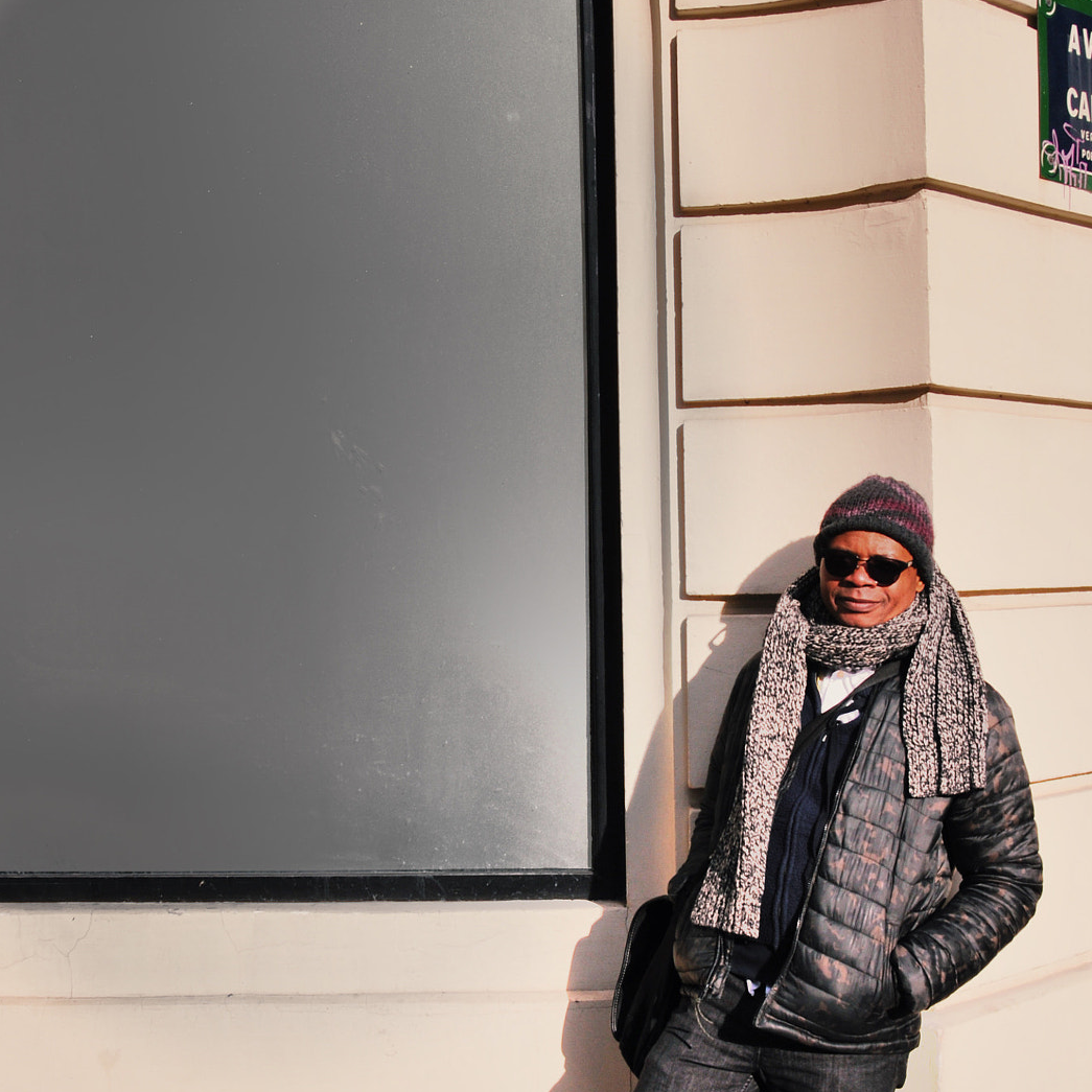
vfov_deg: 41.9
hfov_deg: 42.8
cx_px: 553
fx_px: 1392
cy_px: 780
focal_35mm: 39
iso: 200
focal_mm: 20
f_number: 10
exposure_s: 1/400
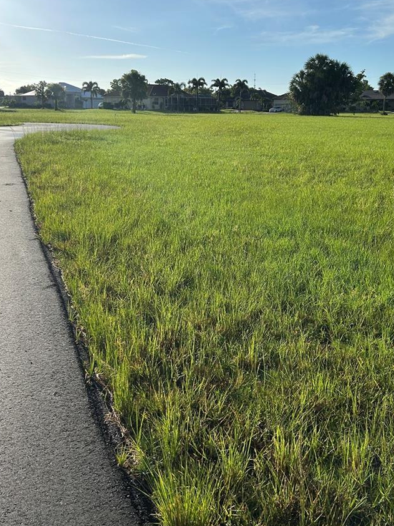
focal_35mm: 37
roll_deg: +0.6
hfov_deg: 38.5
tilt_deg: -6.6
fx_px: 562
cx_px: 232
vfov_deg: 49.3
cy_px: 176
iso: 50
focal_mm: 5.7
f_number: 1.5
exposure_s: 1/6993
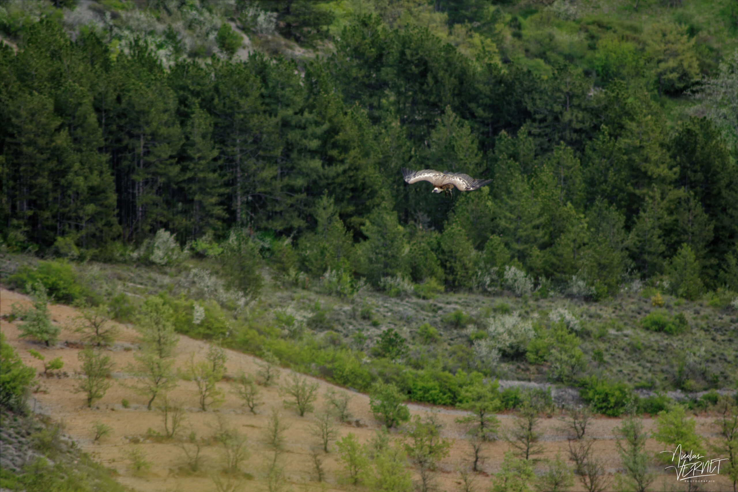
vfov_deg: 3.1
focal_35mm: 450
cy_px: 246
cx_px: 369
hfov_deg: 4.6
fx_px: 9225
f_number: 5.6
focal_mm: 300
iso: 800
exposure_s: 1/1000
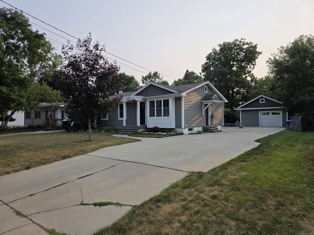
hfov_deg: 73.9
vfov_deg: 58.9
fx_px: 209
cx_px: 157
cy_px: 118
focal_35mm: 23
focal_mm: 6.3
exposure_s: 1/5447
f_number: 1.7
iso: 80
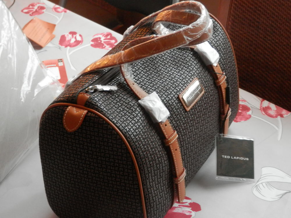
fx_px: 555
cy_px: 109
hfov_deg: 29.4
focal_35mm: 66
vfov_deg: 22.3
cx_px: 146
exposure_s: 1/8
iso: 400
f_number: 4.4
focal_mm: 11.9
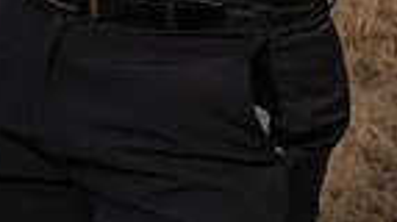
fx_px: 2429
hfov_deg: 9.3
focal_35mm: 231
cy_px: -383
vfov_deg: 5.0
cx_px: 150
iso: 160
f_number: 8
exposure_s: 1/250
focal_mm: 70
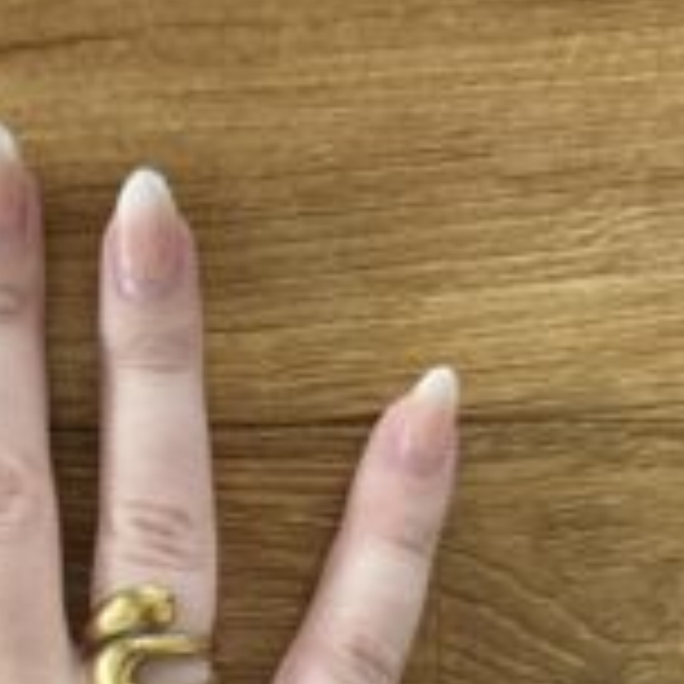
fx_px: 1252
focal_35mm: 56
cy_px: 603
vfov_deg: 29.4
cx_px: 72
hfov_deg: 29.3
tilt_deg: -85.4
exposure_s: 1/60
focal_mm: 6.76
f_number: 1.78
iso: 640
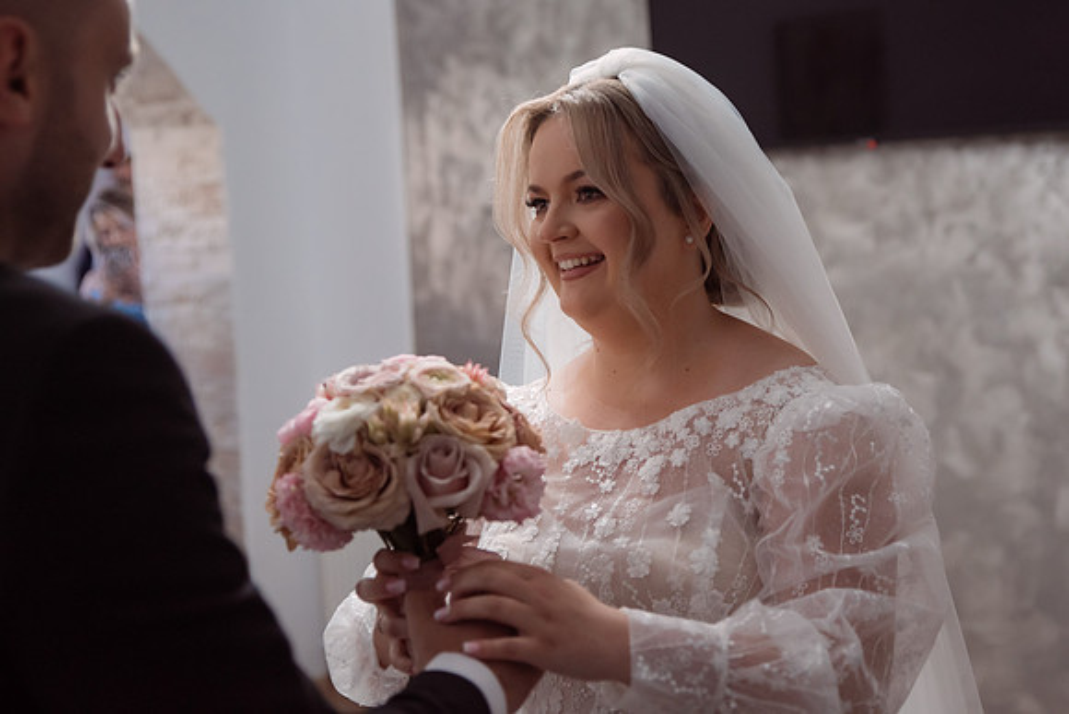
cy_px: 298
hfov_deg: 34.2
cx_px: 623
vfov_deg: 23.2
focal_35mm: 58
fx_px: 1732
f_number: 2.8
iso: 1600
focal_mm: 50
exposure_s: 1/200
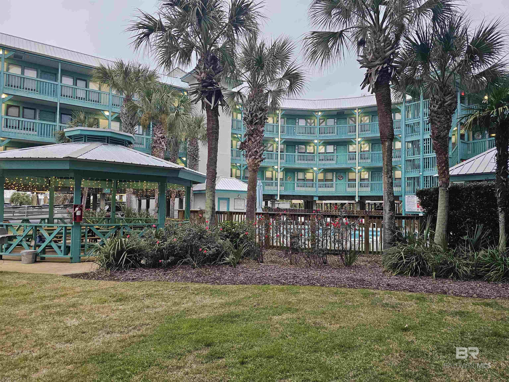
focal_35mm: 23
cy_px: 191
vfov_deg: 58.9
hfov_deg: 73.9
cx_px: 254
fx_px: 338
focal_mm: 6.3
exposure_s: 1/170
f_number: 1.7
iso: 400
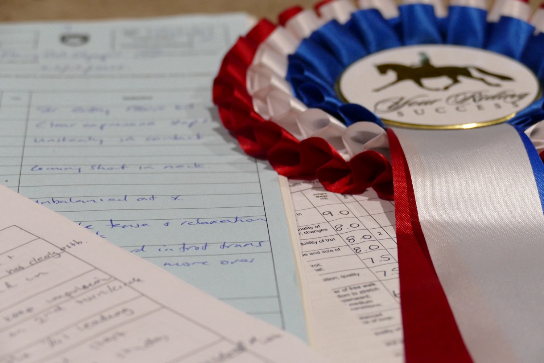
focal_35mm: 122
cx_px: 272
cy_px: 182
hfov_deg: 16.8
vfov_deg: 11.2
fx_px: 1843
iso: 1600
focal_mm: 44.41
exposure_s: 1/50
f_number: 3.9
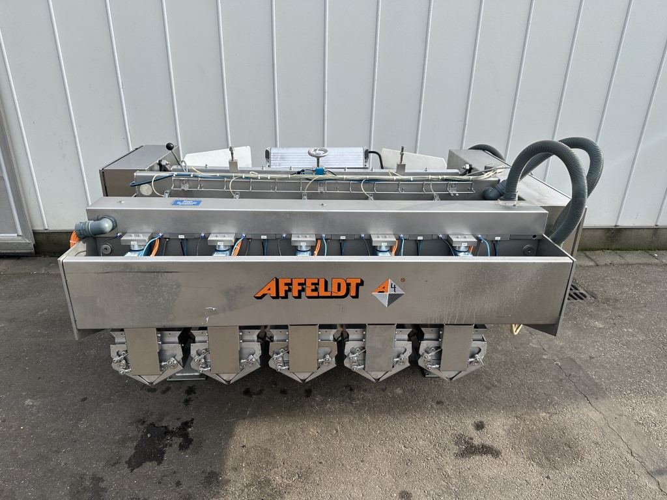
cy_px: 250
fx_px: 462
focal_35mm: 24
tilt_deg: -21.9
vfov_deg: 56.8
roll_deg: -1.9
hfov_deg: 71.6
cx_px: 334
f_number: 1.78
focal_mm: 6.86
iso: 80
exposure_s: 1/1393
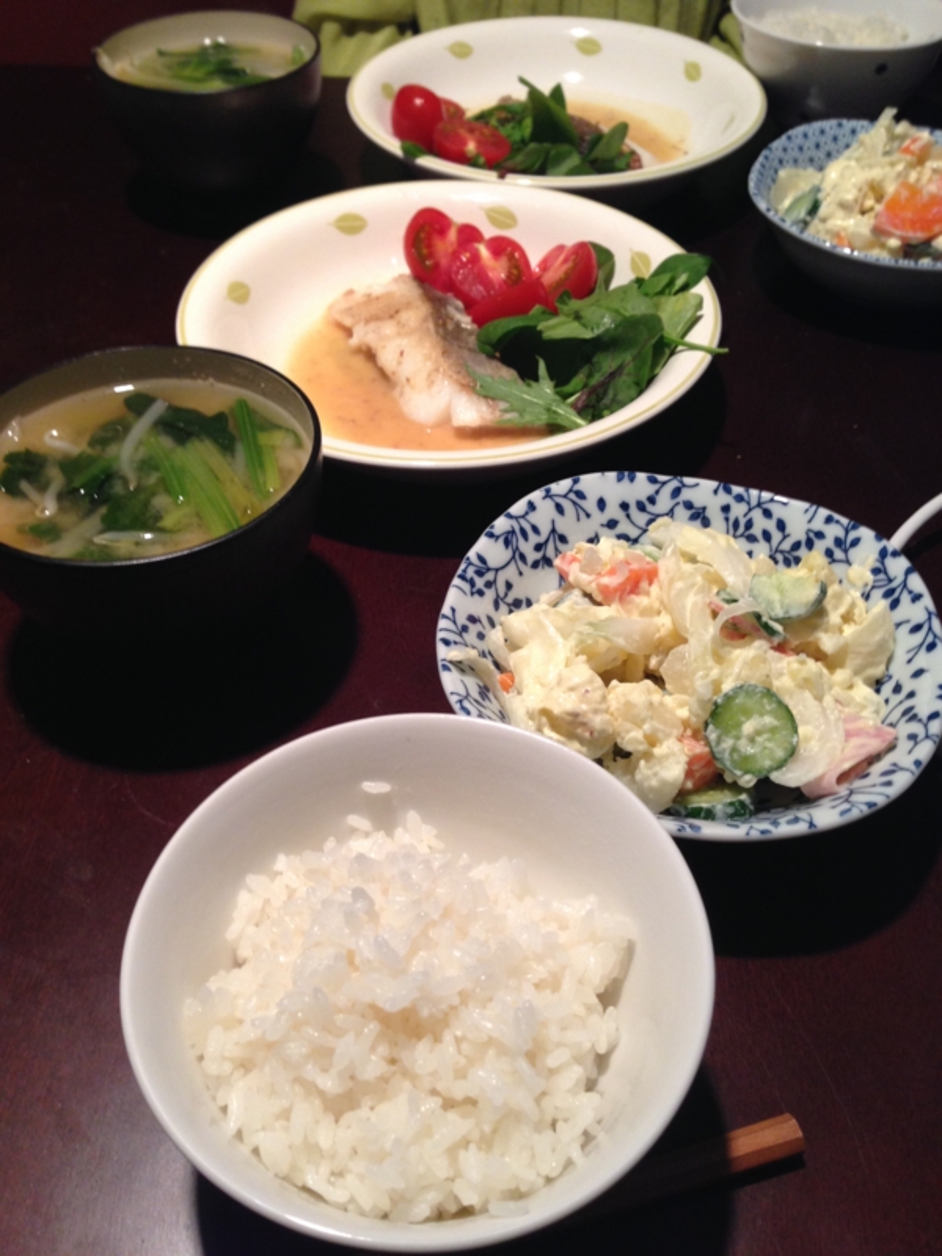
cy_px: 628
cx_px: 471
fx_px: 1197
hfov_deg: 42.9
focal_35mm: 33
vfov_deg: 55.4
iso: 125
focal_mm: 4.12
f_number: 2.4
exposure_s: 1/20
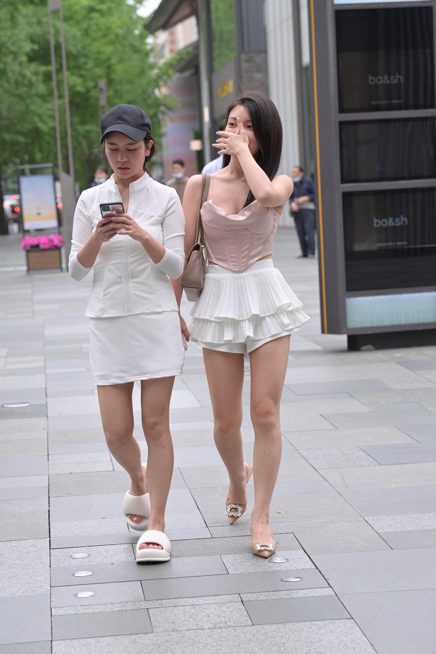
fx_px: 1780
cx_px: 218
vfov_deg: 20.8
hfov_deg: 14.0
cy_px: 327
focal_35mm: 98
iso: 640
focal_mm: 98
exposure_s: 1/640
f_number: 5.6
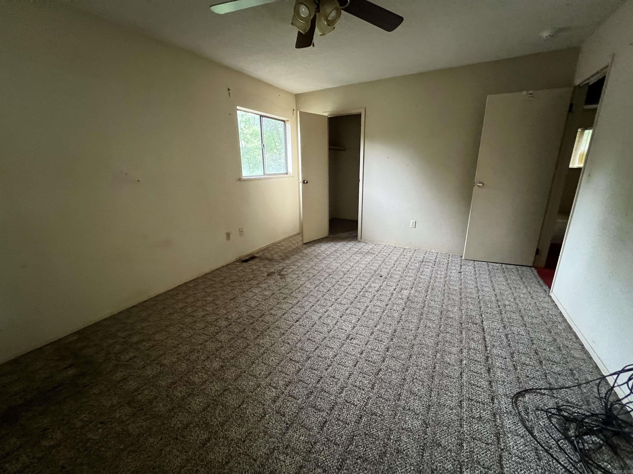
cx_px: 316
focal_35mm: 13
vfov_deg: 89.9
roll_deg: +0.6
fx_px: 238
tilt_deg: -16.2
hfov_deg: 106.2
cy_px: 237
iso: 800
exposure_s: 1/60
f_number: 1.8
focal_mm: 1.57
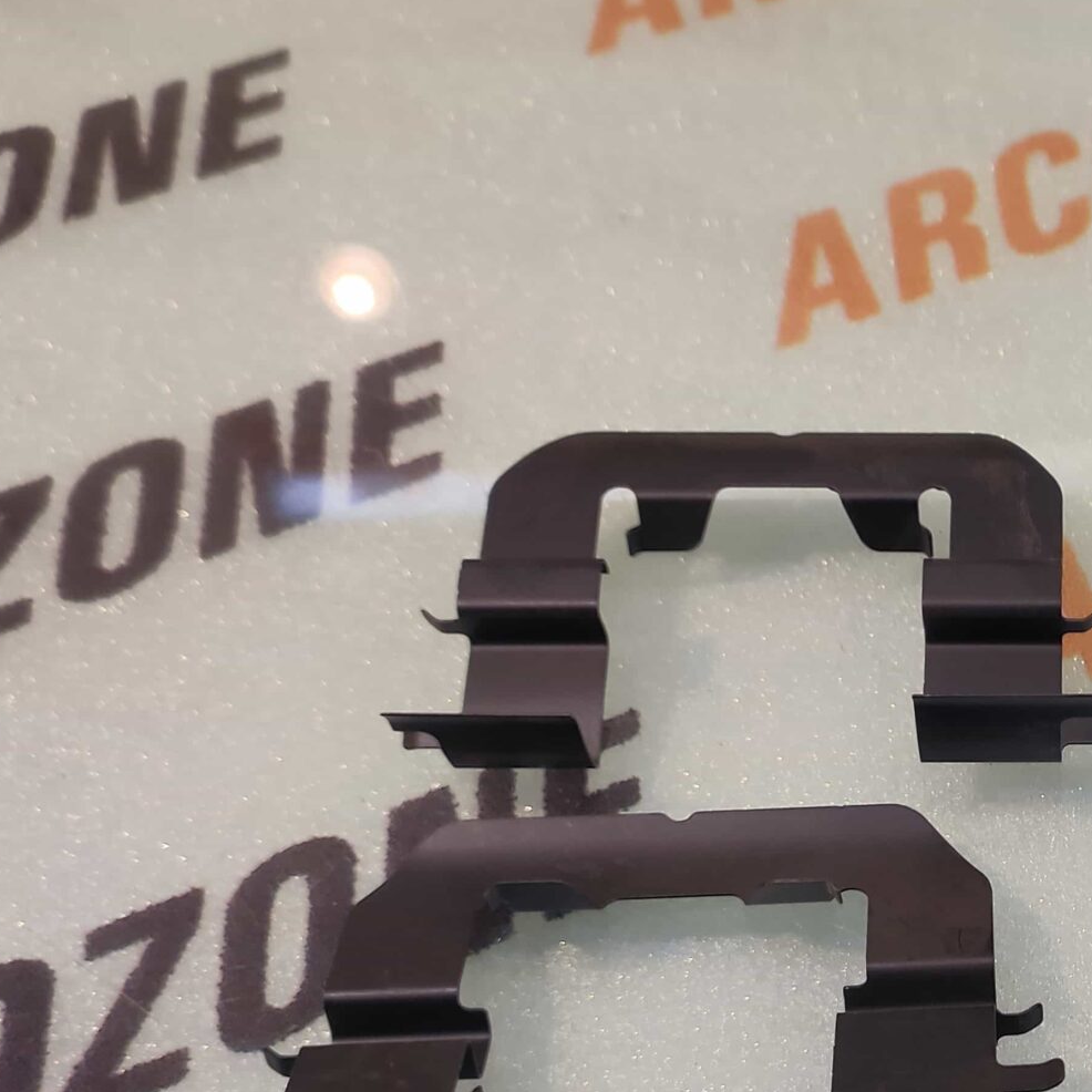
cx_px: 1171
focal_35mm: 39
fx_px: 1392
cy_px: 844
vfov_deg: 41.3
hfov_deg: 36.8
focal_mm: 4.74
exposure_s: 1/33
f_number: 1.79
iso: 100
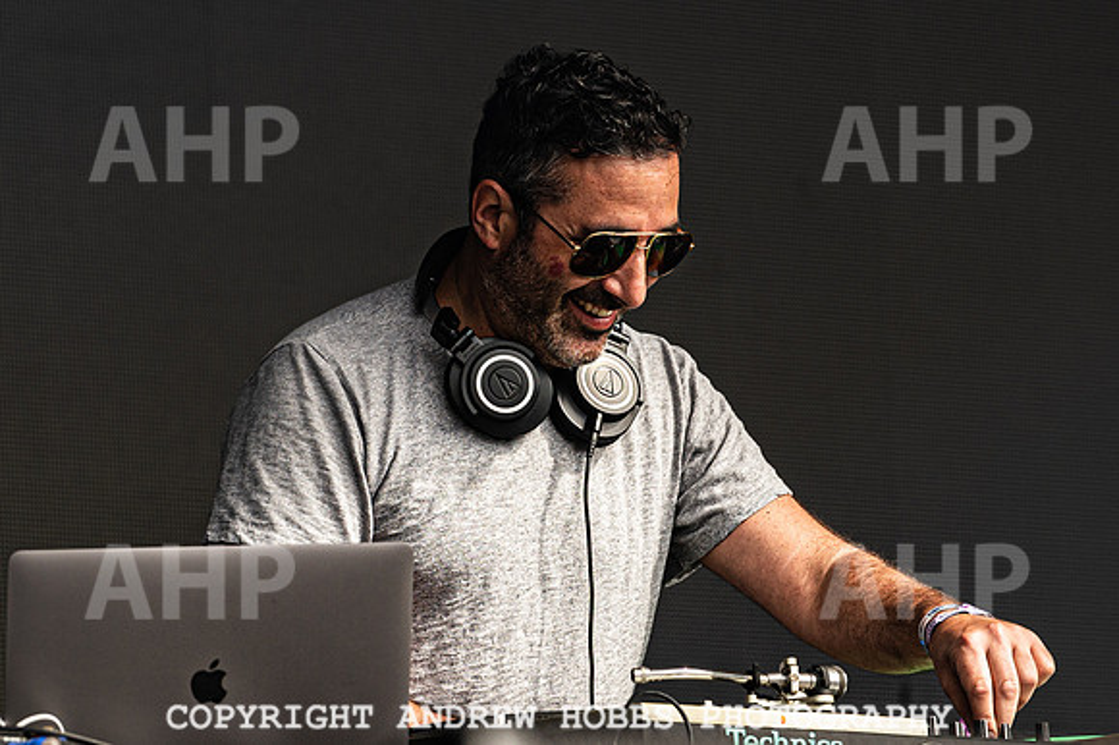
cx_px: 405
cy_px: 269
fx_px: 11706
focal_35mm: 377
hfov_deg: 5.5
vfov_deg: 3.6
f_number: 5
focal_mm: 200
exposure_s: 1/1000
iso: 280
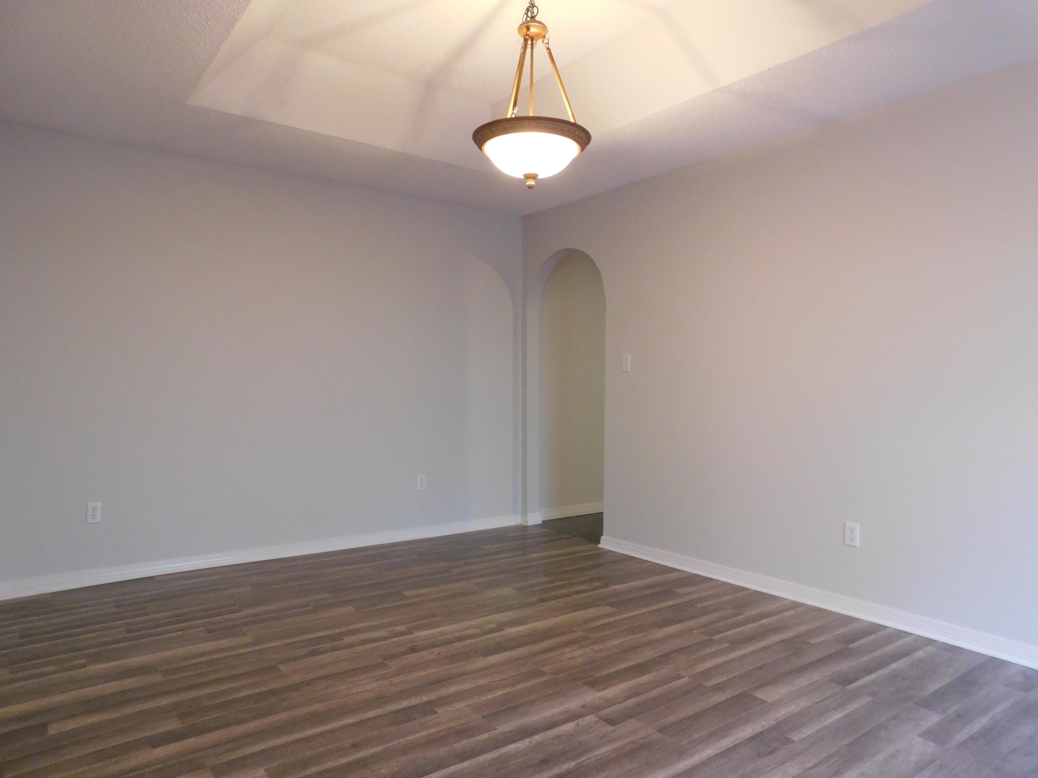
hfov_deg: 73.9
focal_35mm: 23
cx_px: 519
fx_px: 690
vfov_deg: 58.9
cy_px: 389
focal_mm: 4
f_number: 3
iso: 400
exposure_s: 1/15
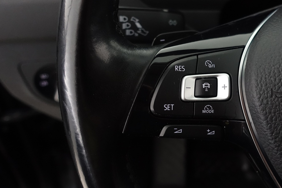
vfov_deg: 36.8
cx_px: 205
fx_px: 282
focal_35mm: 36
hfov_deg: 51.3
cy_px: 84
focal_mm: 8.8
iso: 1000
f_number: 2.5
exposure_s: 1/30
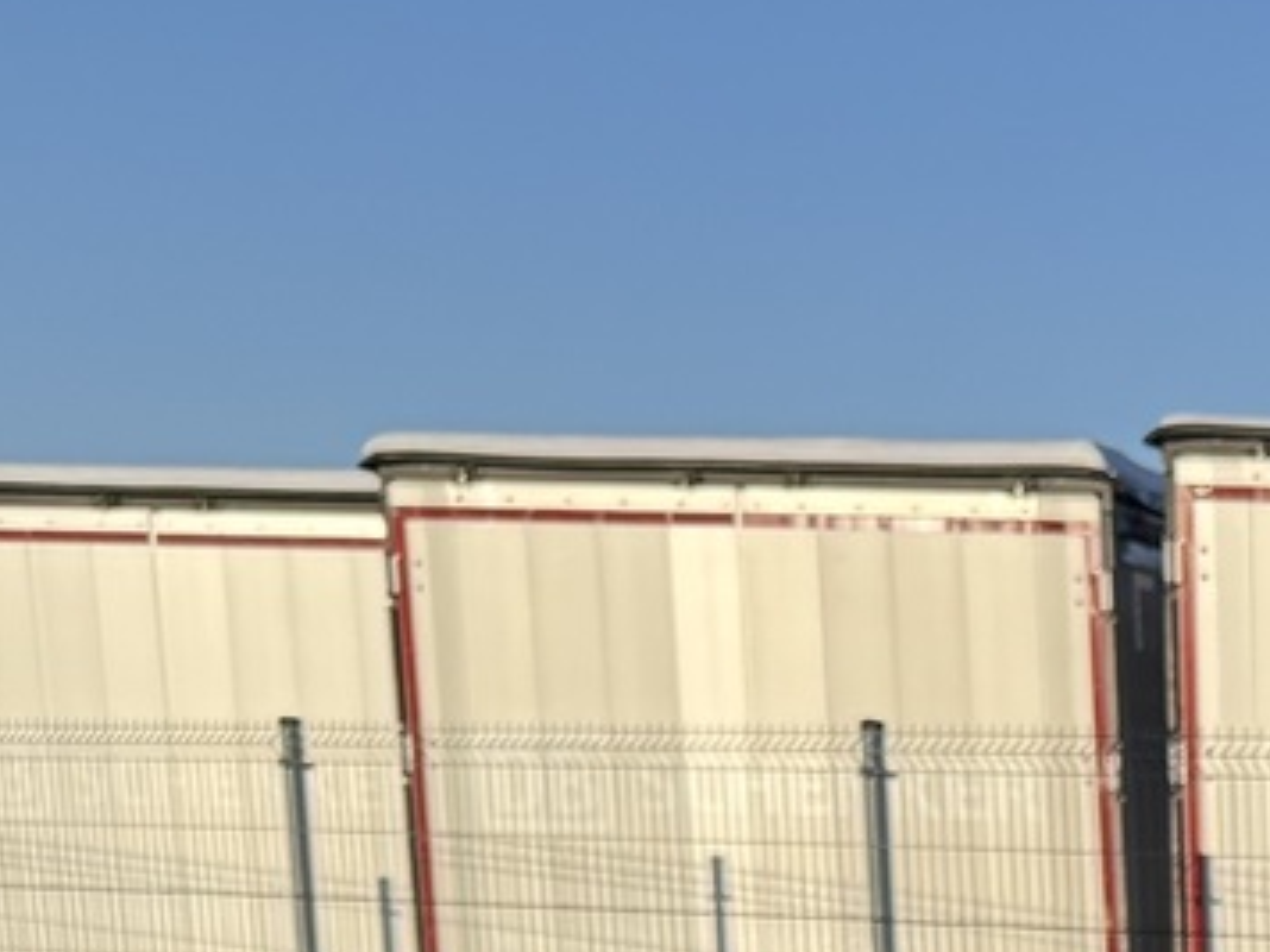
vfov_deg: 12.2
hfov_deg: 15.8
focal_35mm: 108
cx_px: 2201
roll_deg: -2.1
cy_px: 1886
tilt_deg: -13.6
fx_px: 3962
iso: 100
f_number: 1.78
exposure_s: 1/1901
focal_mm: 6.76
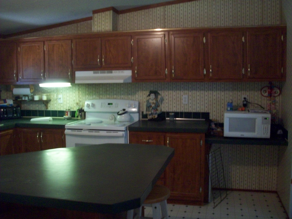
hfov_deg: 50.1
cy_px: 110
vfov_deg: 38.7
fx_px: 312
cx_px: 146
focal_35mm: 37
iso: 200
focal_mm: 6.2
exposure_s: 1/8
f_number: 2.8
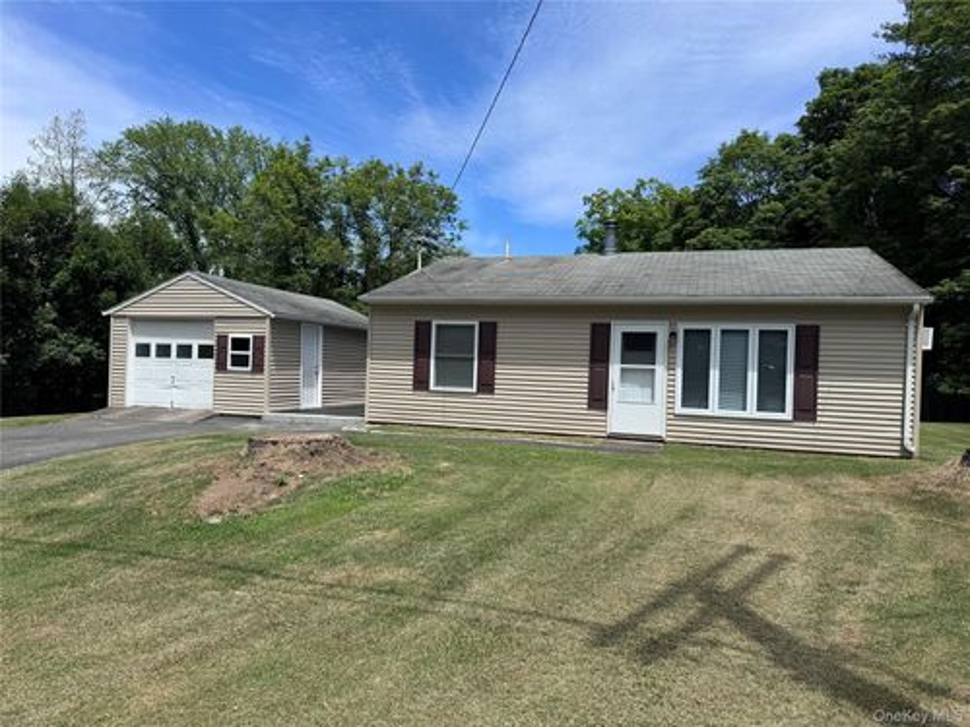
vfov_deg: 56.8
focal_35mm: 24
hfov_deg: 71.6
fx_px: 673
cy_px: 364
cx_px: 485
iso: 80
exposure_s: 1/4608
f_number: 1.78
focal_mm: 6.76
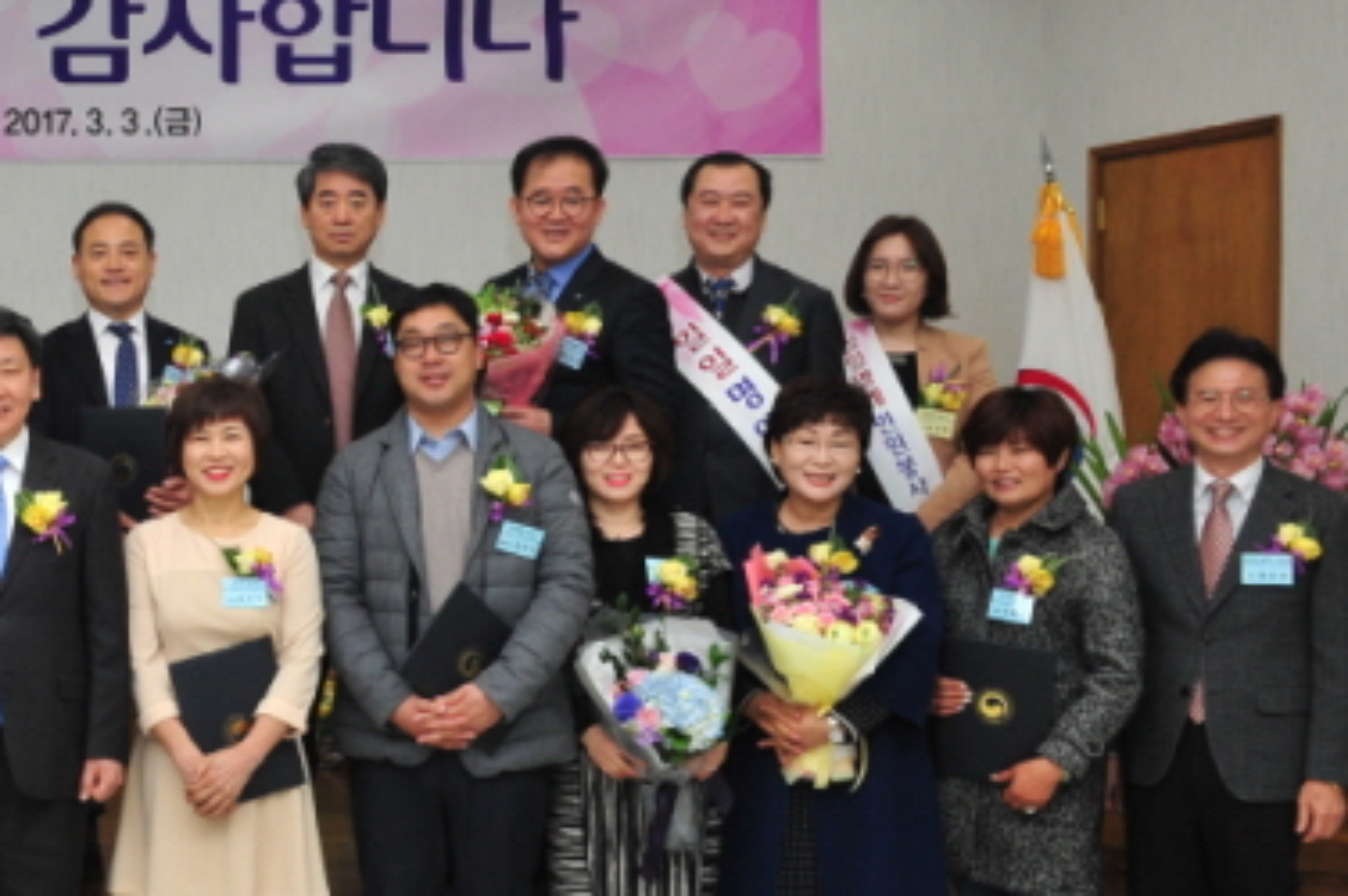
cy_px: 477
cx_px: 29
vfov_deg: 26.4
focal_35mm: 51
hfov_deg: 35.5
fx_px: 1908
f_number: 6.3
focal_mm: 24
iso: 1600
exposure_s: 1/80
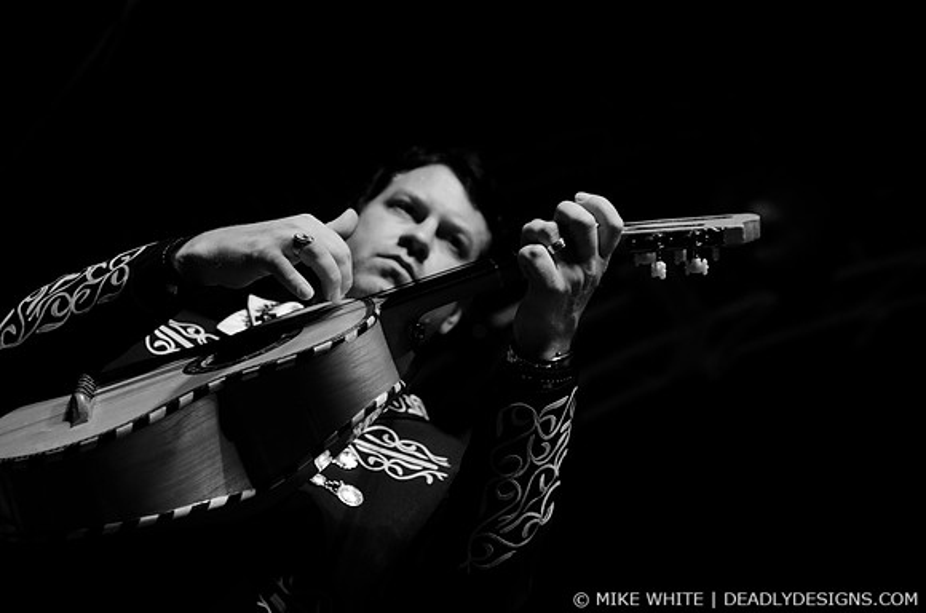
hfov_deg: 22.0
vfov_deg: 14.6
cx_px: 463
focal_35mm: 93
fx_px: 2387
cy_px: 306
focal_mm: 62
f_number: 2.8
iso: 1000
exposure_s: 1/320
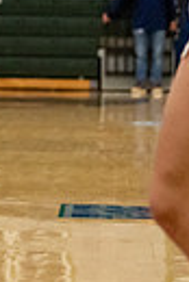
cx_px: -411
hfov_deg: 4.0
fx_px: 2631
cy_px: -106
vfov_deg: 6.1
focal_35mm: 335
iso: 2500
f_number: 2.8
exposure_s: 1/1000
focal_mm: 70
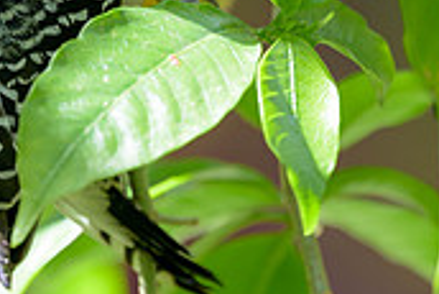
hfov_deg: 1.1
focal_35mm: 1802
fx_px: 21992
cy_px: -172
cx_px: 222
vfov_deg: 0.8
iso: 160
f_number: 2.8
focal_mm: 400
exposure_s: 1/500
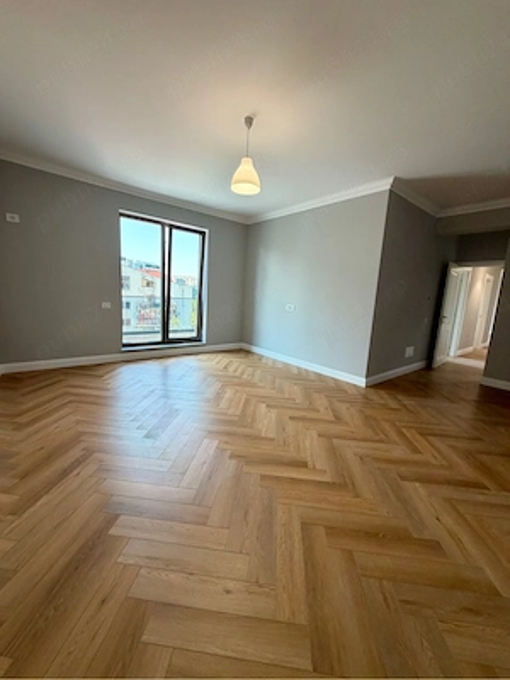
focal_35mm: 14
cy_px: 340
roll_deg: -3.3
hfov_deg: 85.7
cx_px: 255
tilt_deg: -9.1
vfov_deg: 102.1
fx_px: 275
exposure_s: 1/121
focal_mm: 2.22
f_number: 2.2
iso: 160
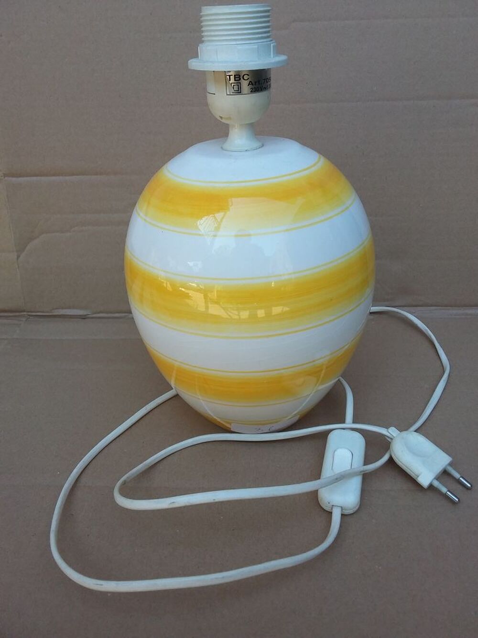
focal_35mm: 27
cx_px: 239
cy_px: 319
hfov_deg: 51.4
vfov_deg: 65.3
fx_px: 497
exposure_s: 1/160
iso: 40
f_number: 1.9
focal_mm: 2.91
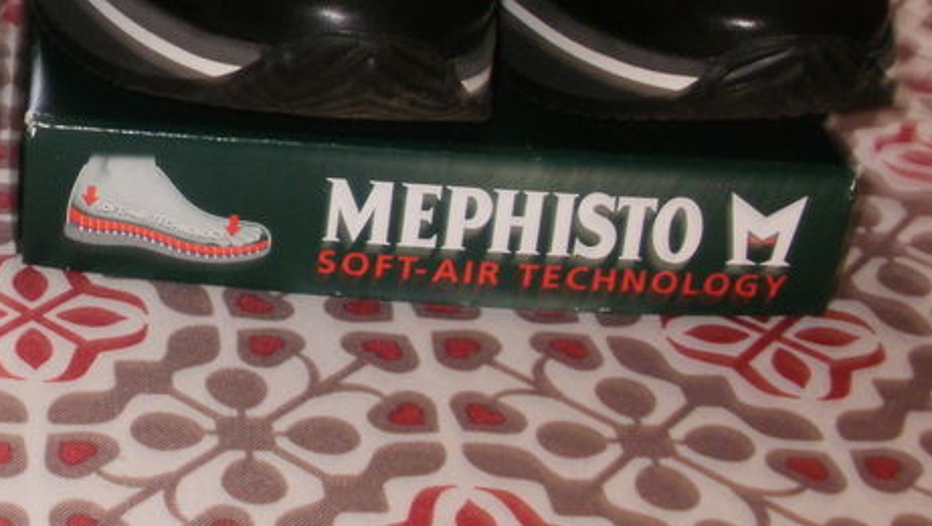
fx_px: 2102
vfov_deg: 14.2
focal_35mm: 85
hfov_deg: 24.1
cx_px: 32
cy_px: 127
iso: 125
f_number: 3.5
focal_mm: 6.3
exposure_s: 1/30
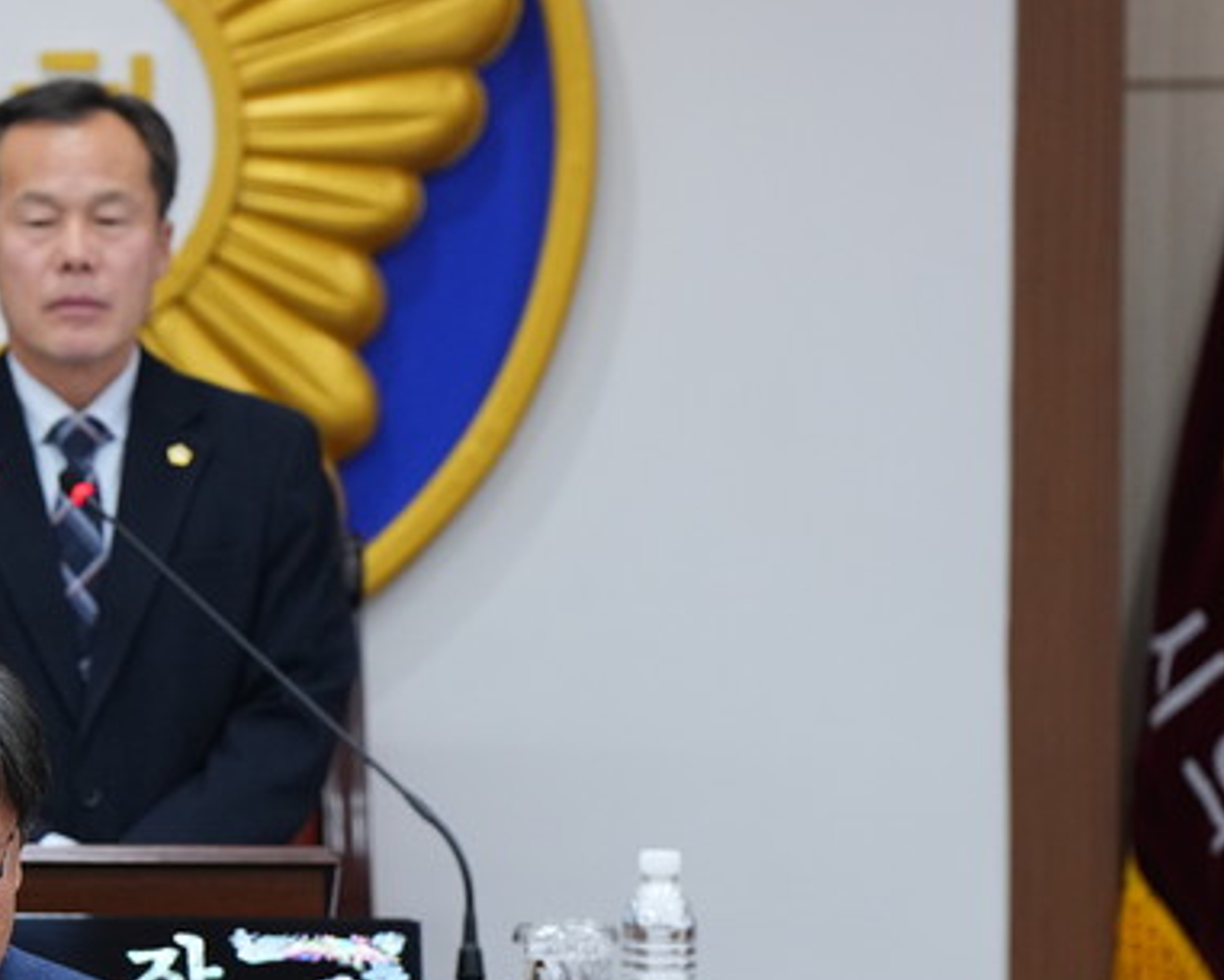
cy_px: 537
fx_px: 14132
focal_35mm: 390
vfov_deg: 4.0
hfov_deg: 4.9
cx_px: -61
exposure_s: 1/160
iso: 1600
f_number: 4
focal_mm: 165
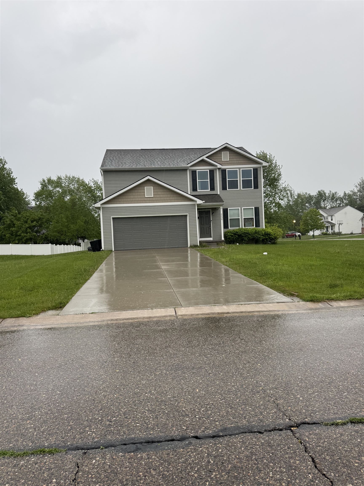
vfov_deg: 71.6
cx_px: 182
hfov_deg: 56.8
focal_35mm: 24
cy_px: 243
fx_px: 336
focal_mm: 6.76
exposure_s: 1/121
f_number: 1.78
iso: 64
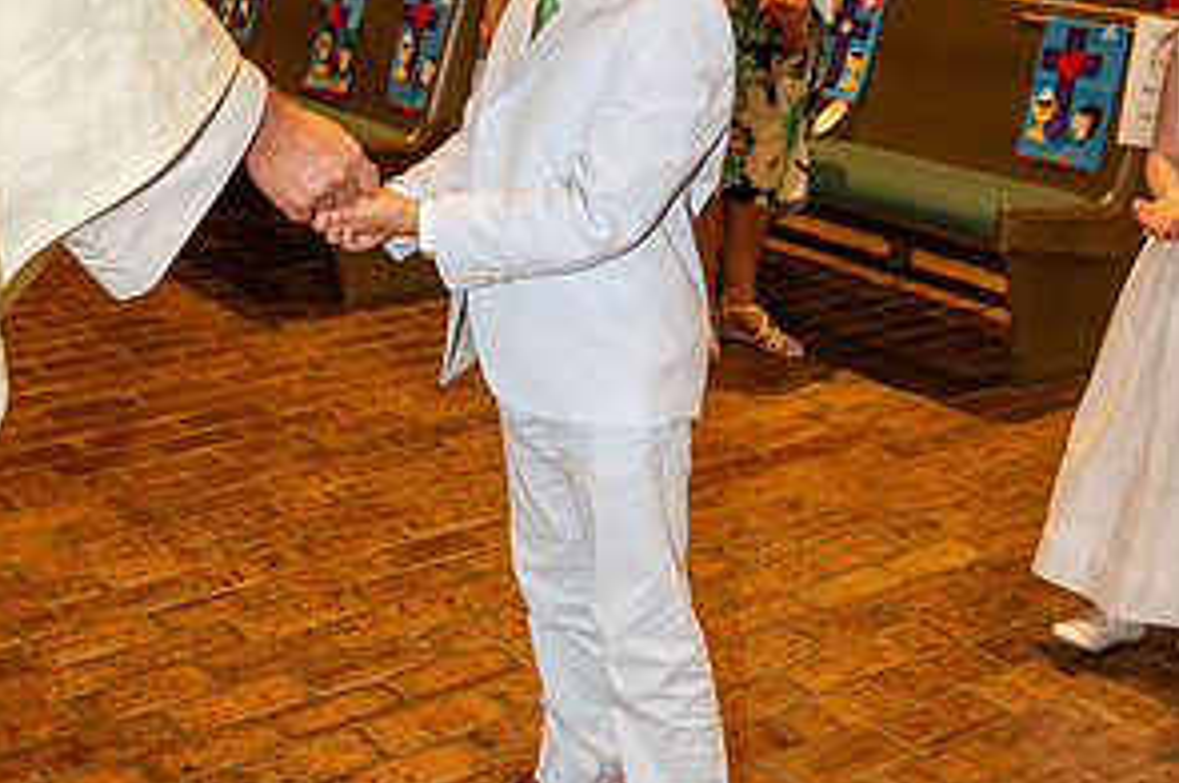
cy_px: 256
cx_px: 586
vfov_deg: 23.2
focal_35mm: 58
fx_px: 1897
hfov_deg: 34.5
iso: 1600
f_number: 5
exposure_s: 1/125
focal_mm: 38
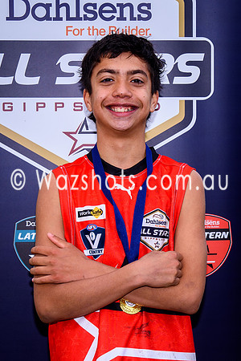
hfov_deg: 10.7
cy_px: 181
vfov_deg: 16.0
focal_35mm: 128
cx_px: 133
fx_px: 1286
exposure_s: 1/160
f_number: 5.6
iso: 100
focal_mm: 38
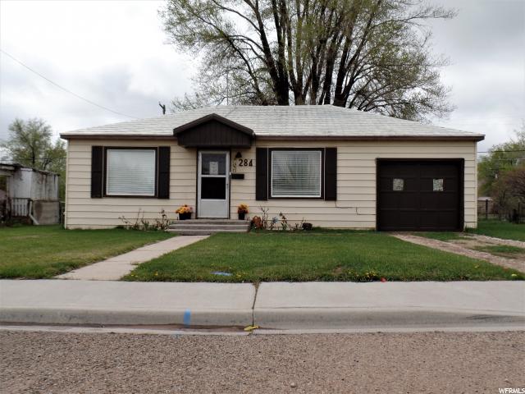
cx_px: 262
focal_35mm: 35
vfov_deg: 40.7
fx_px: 531
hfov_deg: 52.6
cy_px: 197
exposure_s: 1/1000
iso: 80
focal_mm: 6.2
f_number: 3.4
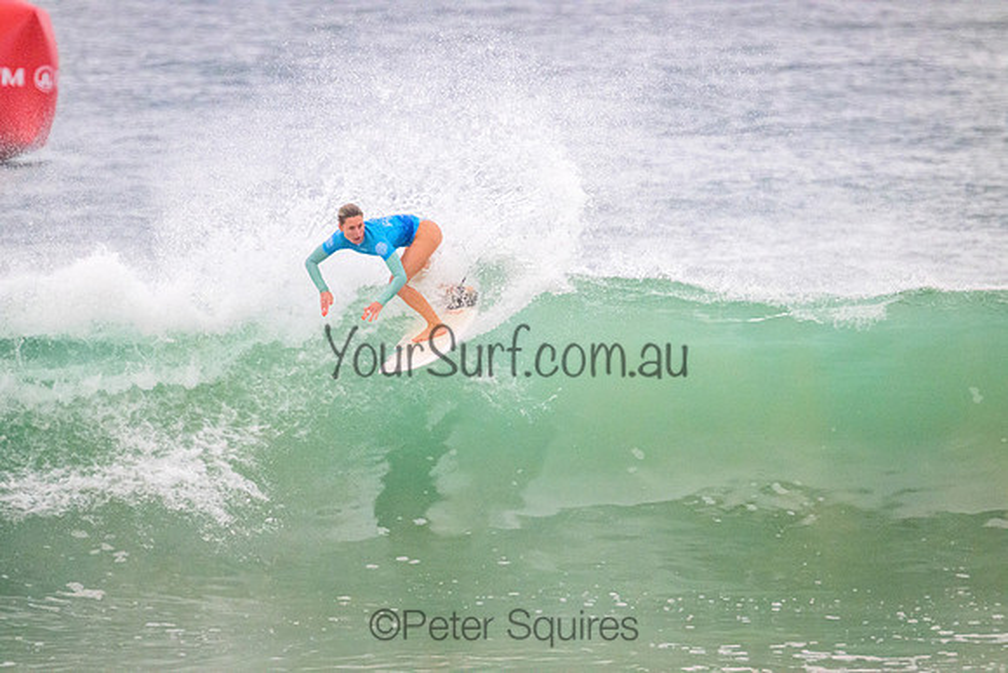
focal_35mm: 800
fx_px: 22404
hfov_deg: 2.6
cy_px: 336
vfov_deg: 1.7
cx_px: 504
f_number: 11
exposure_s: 1/2000
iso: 6400
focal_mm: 800
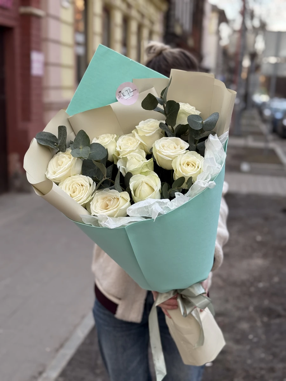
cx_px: 143
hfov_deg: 30.3
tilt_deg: -9.7
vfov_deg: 39.7
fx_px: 529
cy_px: 190
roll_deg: -1.9
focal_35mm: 48
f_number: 1.78
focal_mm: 6.76
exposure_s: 1/254
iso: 64
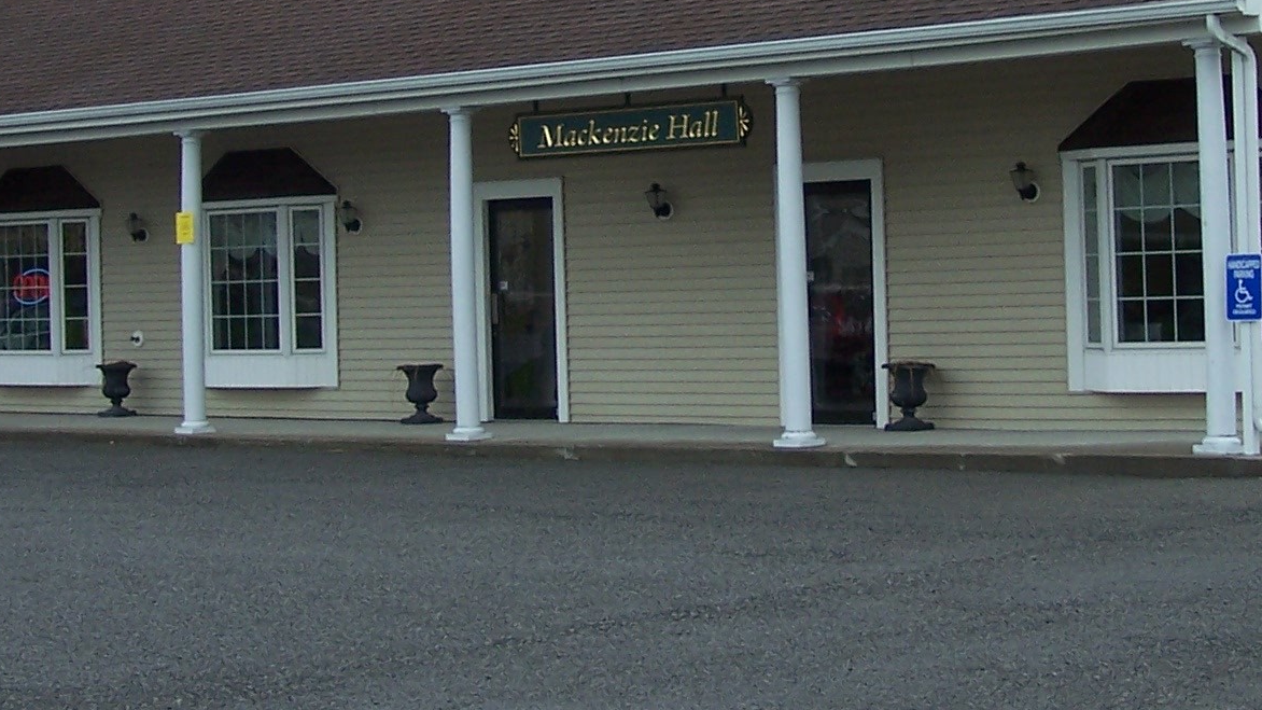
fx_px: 3045
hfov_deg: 23.4
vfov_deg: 13.2
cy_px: 130
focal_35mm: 91
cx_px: 771
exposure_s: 1/750
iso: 80
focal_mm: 6.3
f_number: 2.8
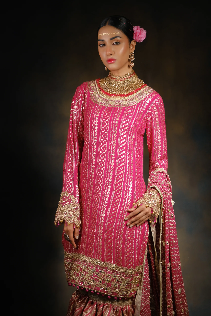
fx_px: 730
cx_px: 106
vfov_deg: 24.5
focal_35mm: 83
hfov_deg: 16.5
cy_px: 158
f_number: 4.5
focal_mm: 55
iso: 200
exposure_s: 1/125
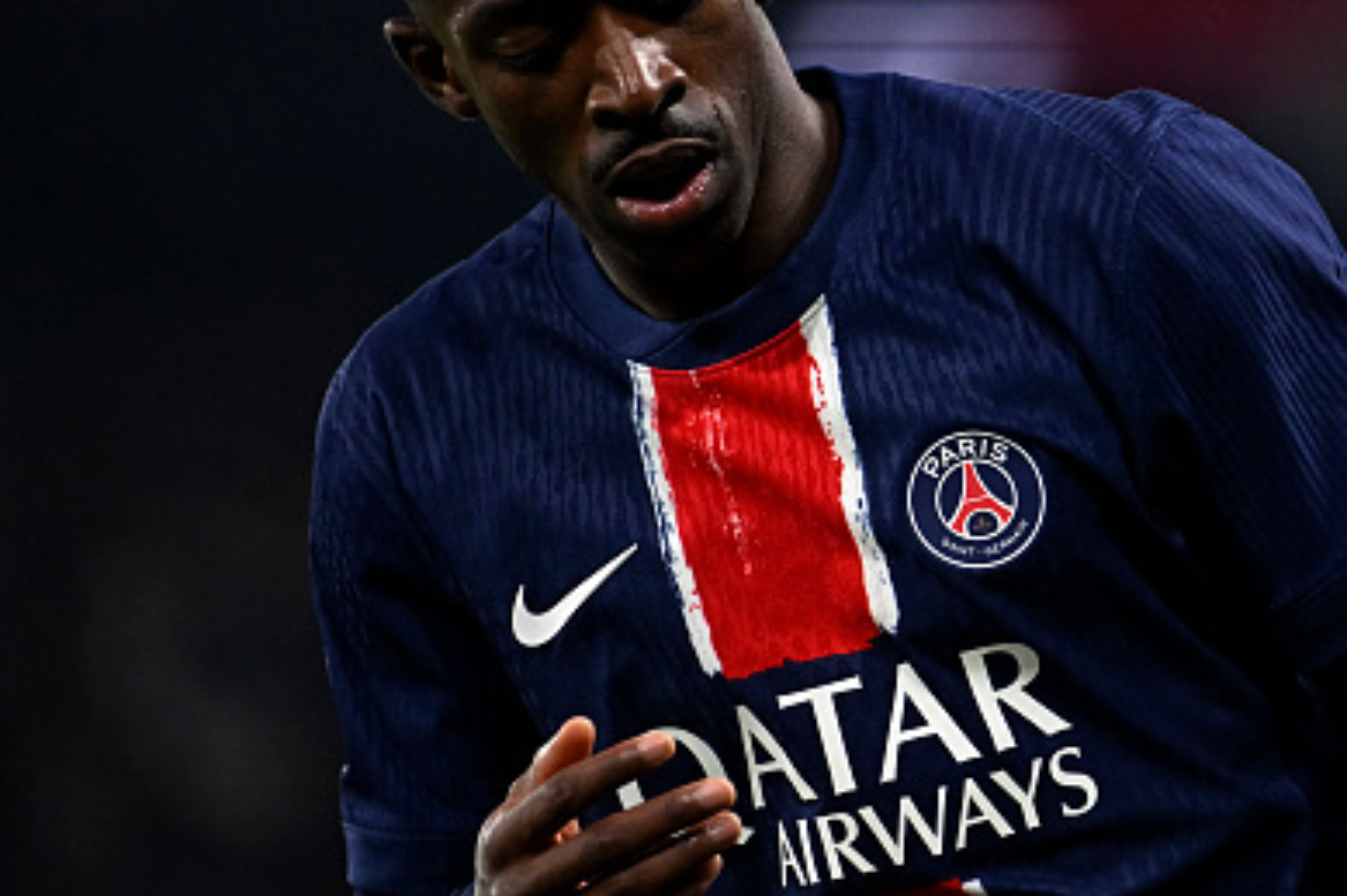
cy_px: 381
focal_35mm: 611
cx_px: 935
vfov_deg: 2.2
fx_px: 22851
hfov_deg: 3.4
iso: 3200
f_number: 4.5
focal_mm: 400
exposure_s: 1/2000
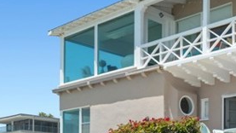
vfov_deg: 18.0
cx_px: 254
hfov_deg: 30.6
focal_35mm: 62
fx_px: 388
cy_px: 180
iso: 100
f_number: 9
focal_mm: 16
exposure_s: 1/125
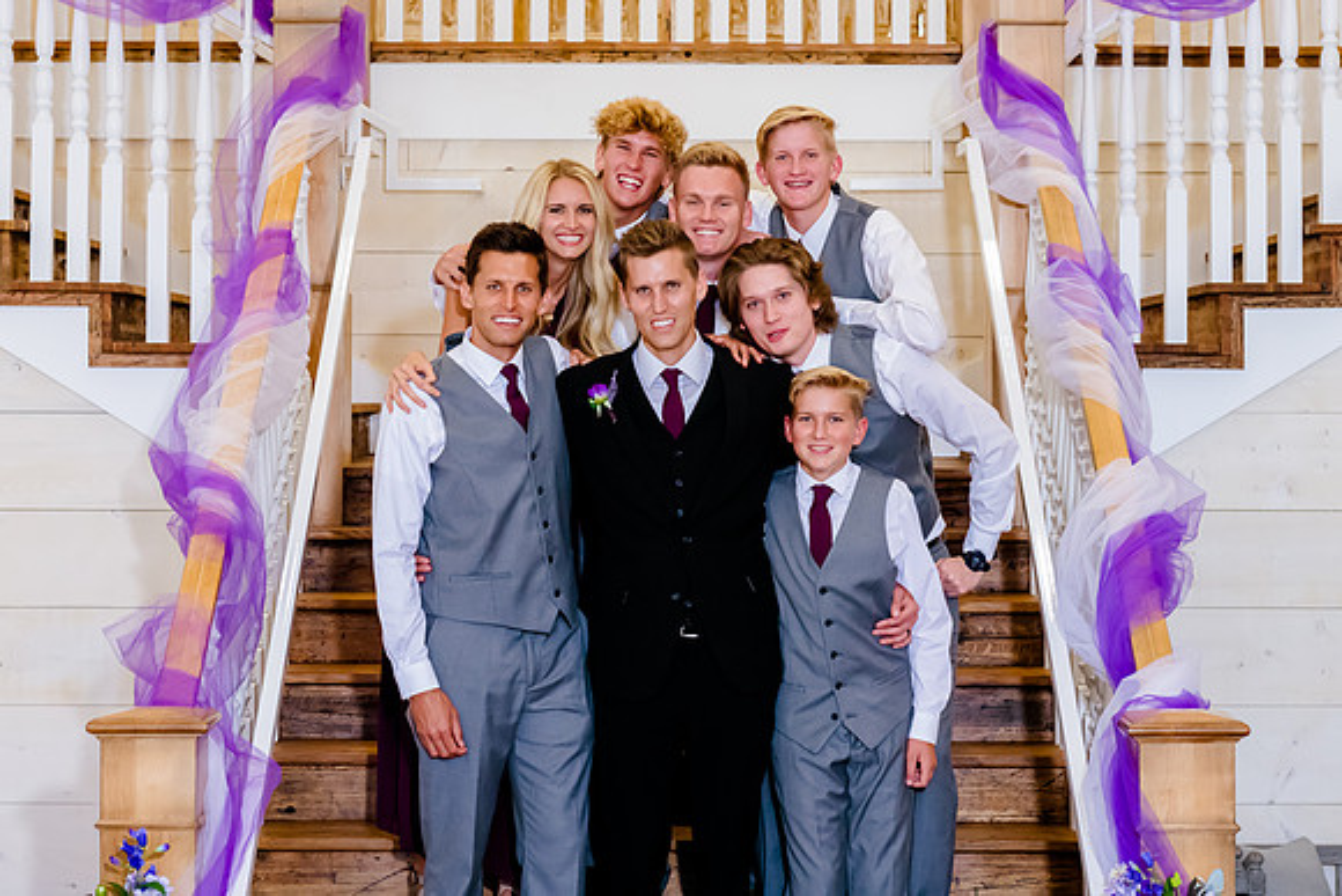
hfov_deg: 22.2
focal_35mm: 92
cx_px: 659
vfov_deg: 14.9
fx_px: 3420
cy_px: 309
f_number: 6.3
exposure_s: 1/200
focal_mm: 70
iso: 2500
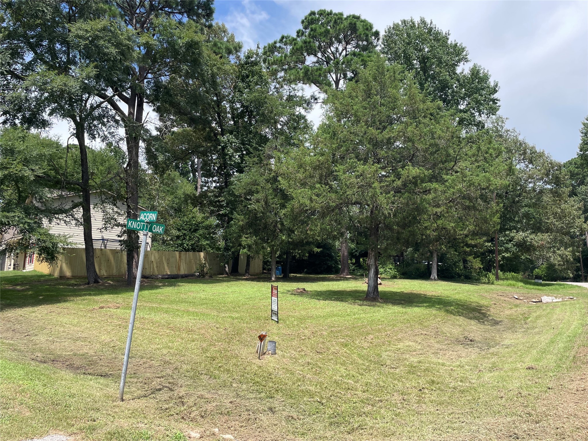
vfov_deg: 53.1
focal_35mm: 26
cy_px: 220
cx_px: 294
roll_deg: +0.0
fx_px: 442
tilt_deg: +11.4
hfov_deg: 67.3
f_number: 1.6
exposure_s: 1/1511
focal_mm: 4.2
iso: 32
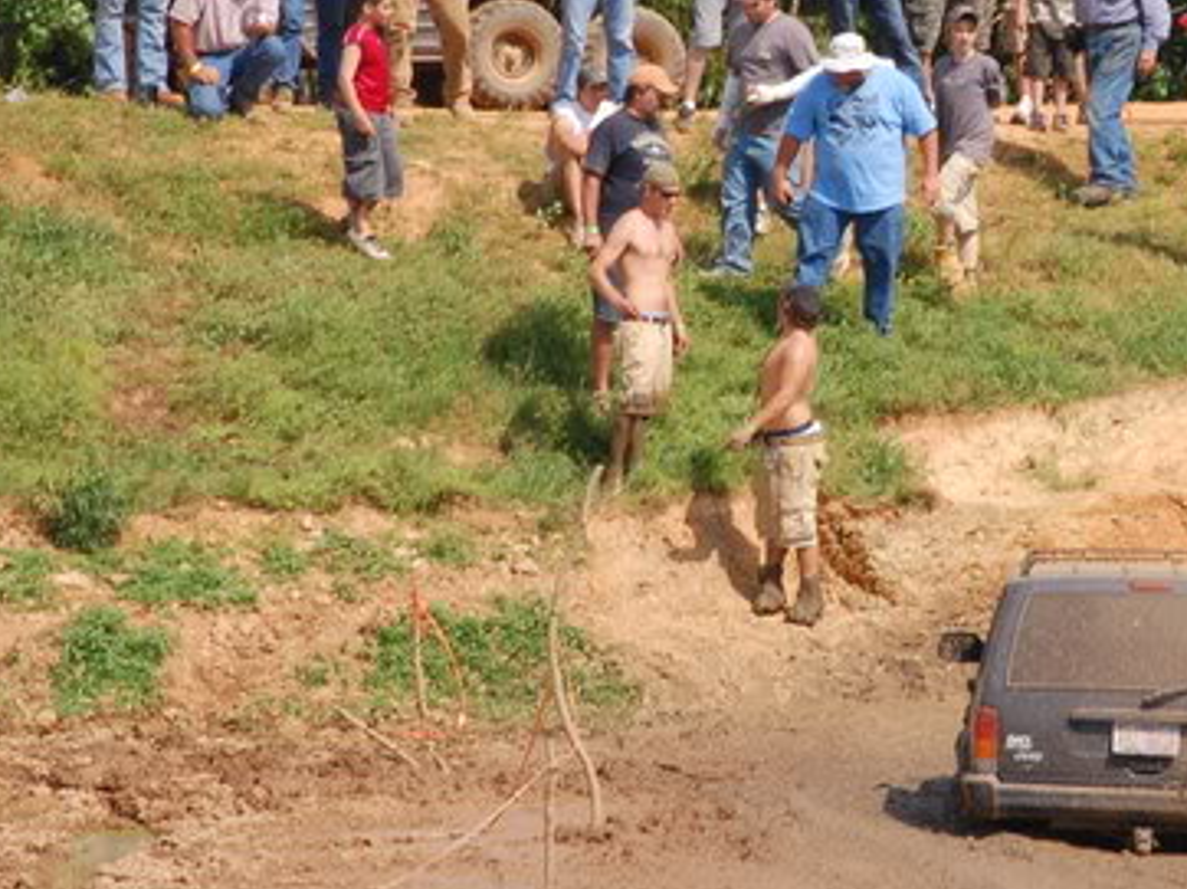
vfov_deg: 2.3
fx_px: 21829
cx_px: 1059
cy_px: 397
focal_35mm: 637
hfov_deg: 3.1
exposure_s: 1/200
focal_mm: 200
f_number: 16
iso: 400
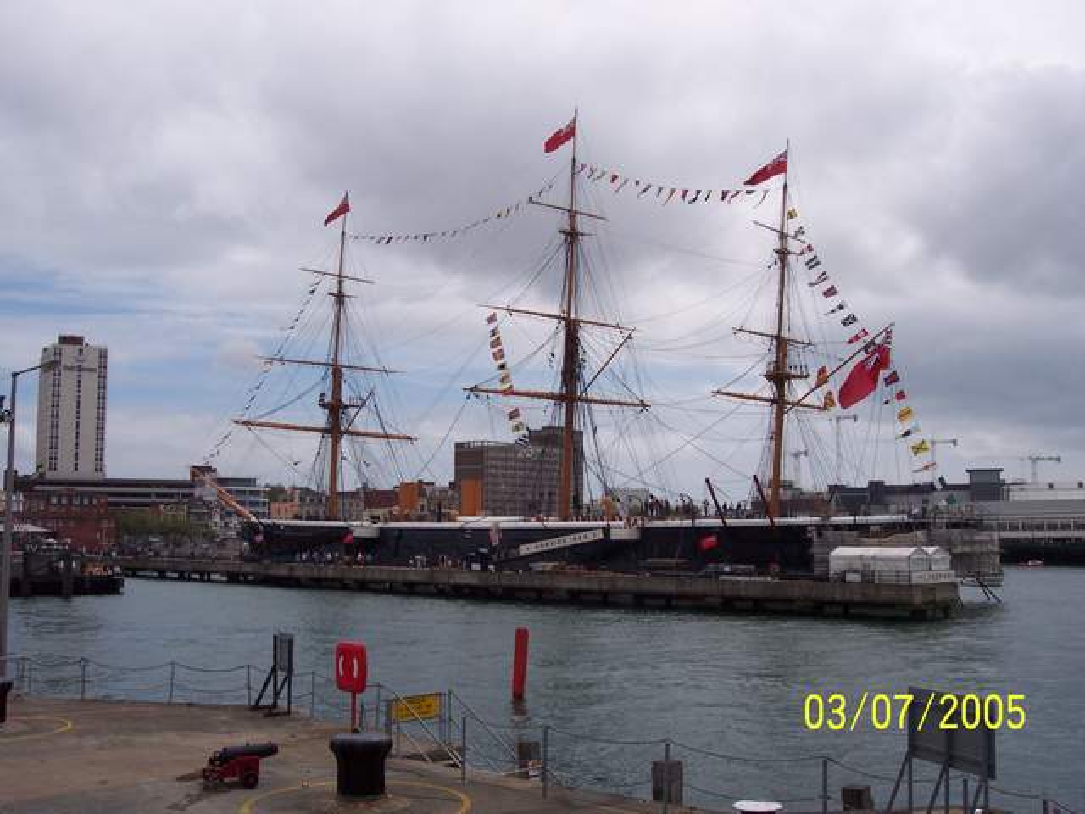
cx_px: 542
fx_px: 1191
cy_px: 407
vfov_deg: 37.7
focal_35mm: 38
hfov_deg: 49.0
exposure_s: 1/1000
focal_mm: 8
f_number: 4.8
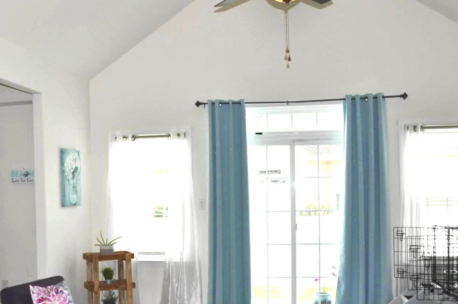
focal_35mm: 47
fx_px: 597
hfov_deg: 41.1
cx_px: 132
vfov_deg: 28.5
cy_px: 174
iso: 200
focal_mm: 20
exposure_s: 1/200
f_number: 6.3
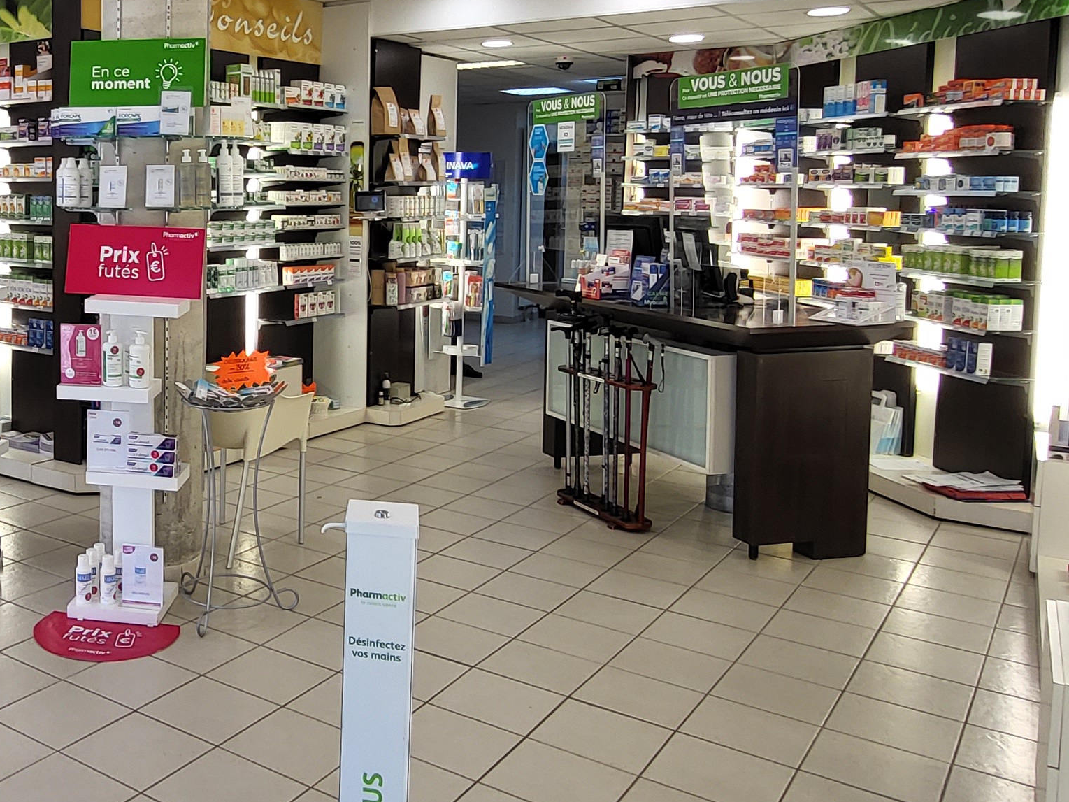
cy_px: 261
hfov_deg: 50.2
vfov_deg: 41.2
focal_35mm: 34
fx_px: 1050
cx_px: 191
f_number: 2.2
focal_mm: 1.74
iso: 64
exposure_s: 1/100
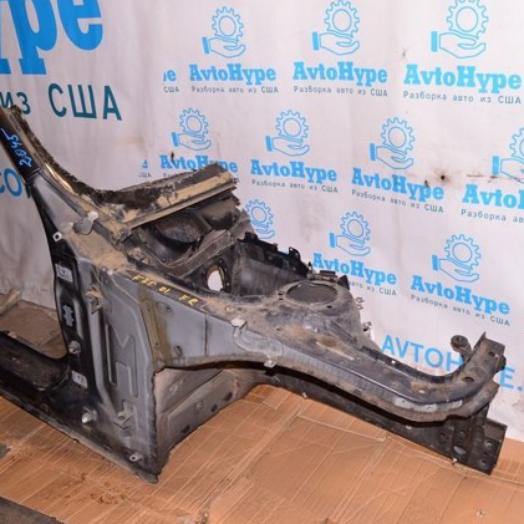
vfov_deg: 41.3
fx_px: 696
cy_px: 261
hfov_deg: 41.1
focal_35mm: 41
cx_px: 312
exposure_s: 1/200
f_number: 8
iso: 1600
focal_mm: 21
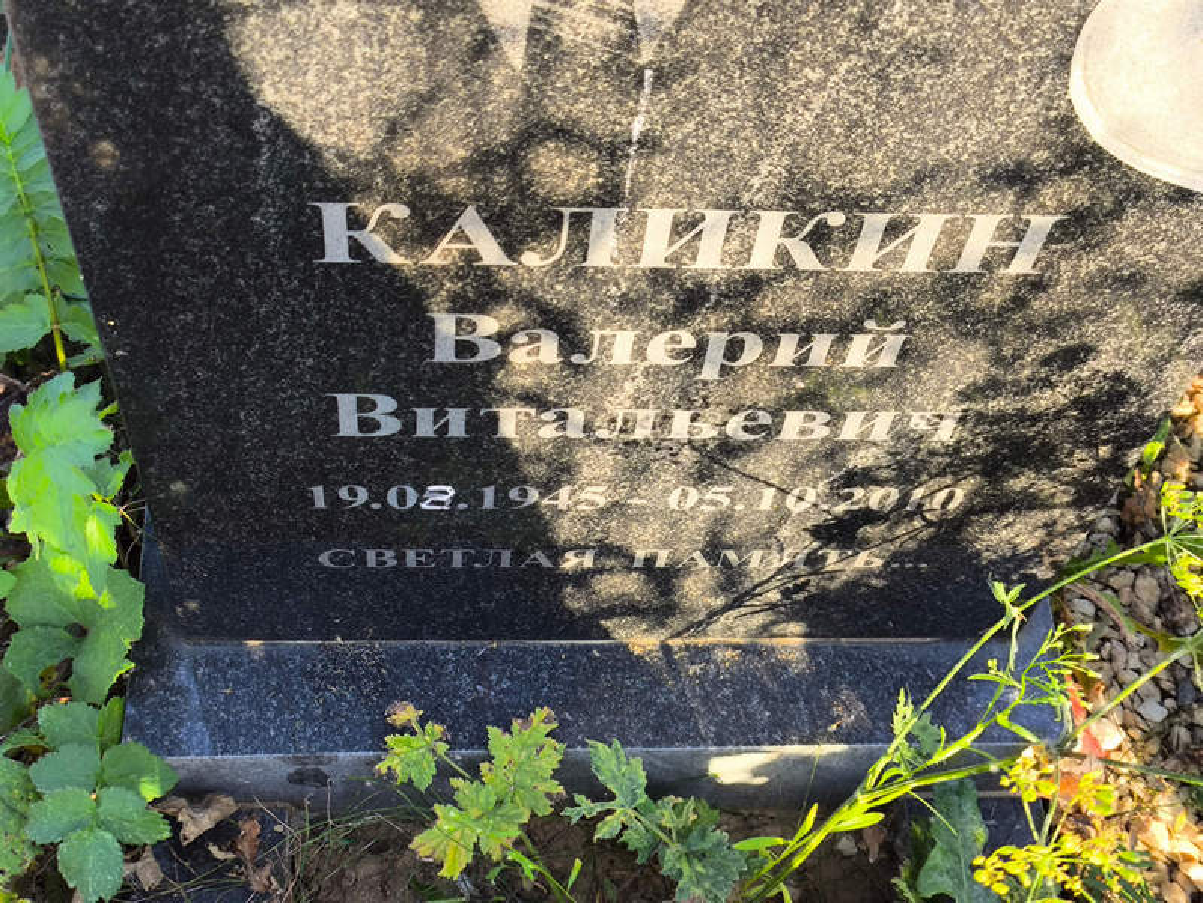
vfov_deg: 29.1
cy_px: 452
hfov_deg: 38.2
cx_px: 602
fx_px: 1738
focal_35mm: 50
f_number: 1.7
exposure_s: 1/127
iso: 50
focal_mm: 4.71
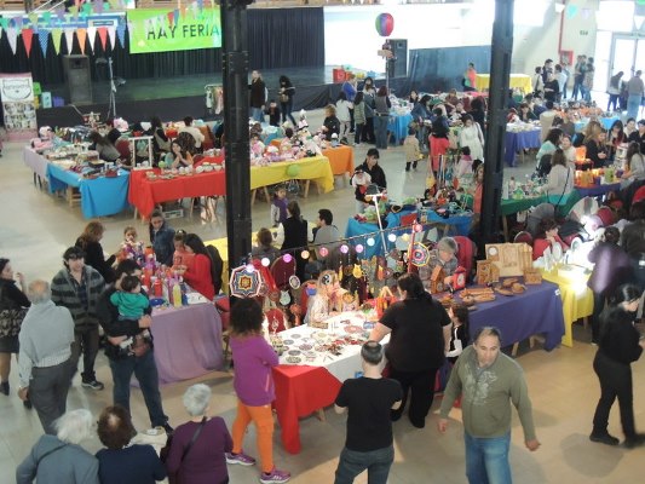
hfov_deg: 43.8
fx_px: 801
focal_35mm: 43
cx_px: 322
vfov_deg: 33.6
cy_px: 242
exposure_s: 1/30
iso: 1000
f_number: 3.4
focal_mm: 7.6
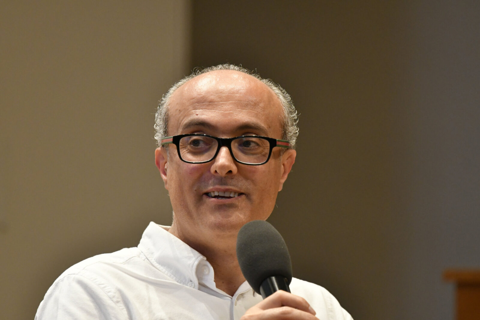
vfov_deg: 3.1
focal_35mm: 450
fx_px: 5998
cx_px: 240
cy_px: 160
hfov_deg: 4.6
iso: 3200
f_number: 4
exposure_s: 1/400
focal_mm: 300
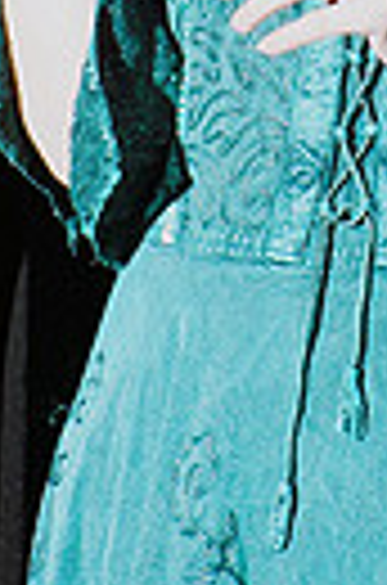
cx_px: 194
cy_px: 50
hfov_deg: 10.9
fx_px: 2026
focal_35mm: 125
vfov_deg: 16.2
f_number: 5
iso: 400
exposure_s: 1/100
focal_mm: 24
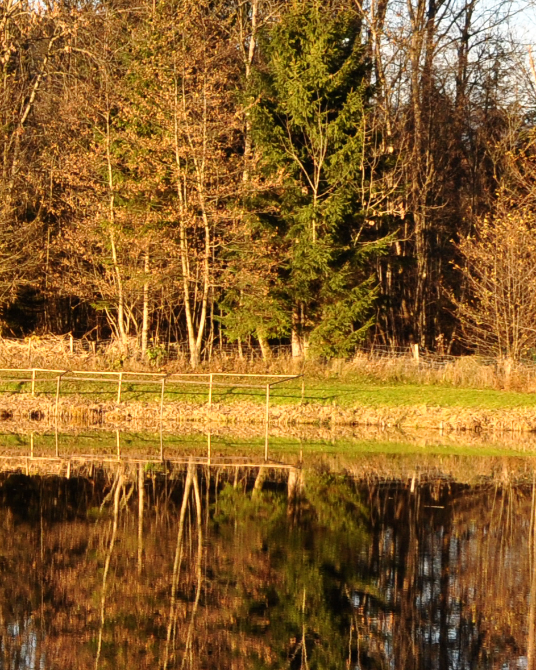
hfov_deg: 11.0
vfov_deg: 14.5
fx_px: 2638
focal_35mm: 133
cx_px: -353
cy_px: 405
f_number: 11
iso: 450
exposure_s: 1/160
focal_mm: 26
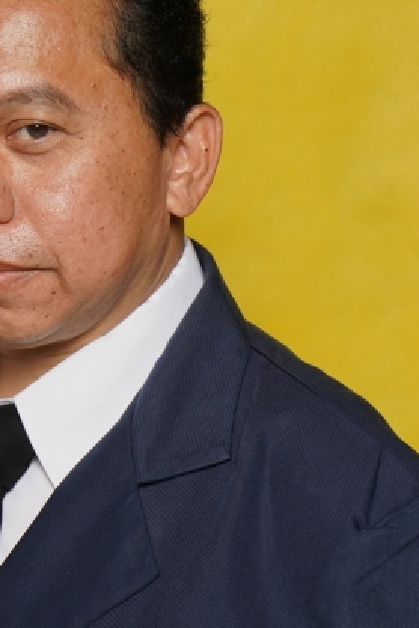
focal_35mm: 172
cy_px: 280
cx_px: 114
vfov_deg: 11.9
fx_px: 3003
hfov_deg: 8.0
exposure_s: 1/250
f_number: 9
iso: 250
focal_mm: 70
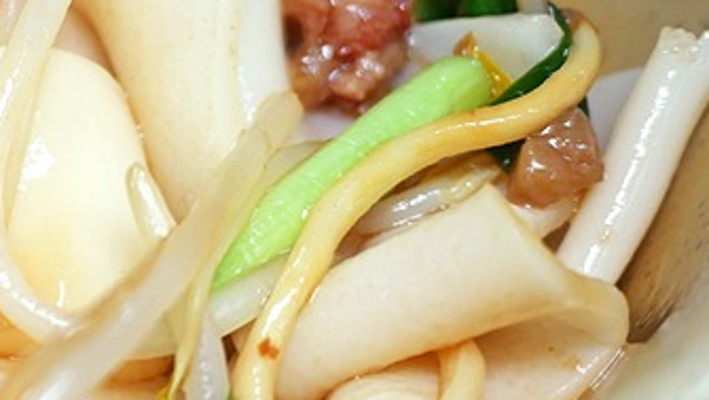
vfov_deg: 13.3
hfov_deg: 21.8
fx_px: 1712
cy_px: 113
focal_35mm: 91
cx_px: -131
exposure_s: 1/100
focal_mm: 14
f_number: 2.5
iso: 200
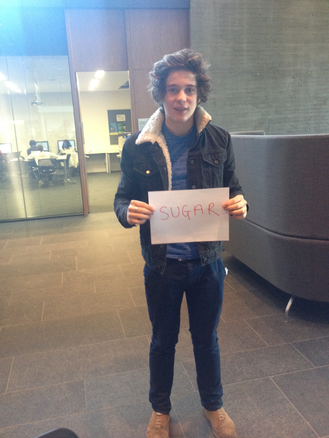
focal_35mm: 35
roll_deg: +3.9
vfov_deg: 52.6
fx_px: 444
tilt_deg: -11.0
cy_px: 219
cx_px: 164
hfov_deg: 40.7
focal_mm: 4.28
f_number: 2.4
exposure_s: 1/20
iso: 250
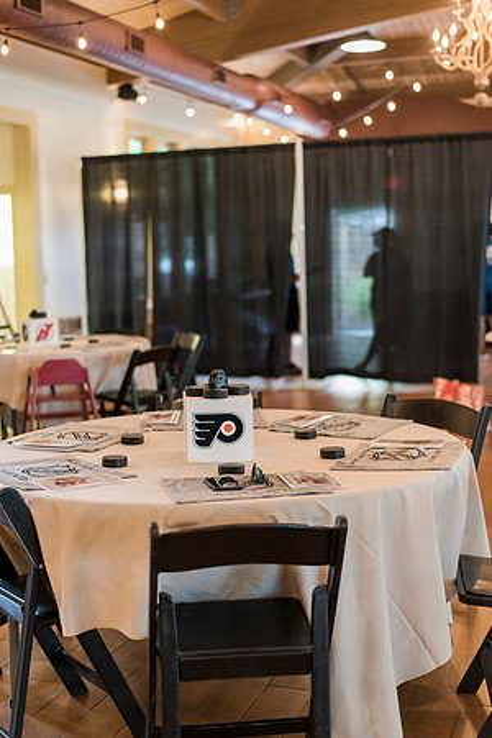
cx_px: 246
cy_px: 369
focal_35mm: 50
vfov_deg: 39.6
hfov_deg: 27.0
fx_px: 1025
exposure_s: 1/100
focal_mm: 50
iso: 2500
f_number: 2.2
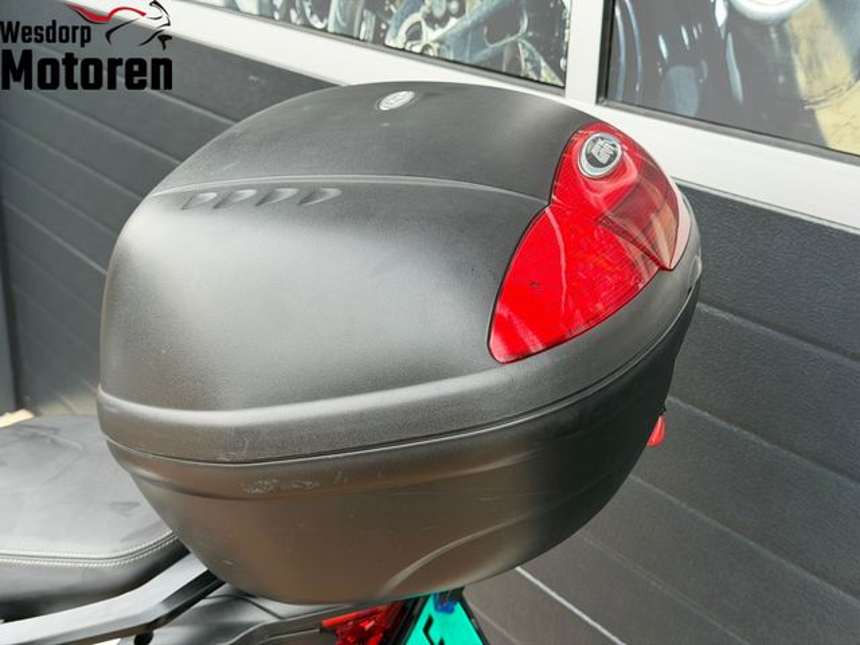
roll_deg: -0.4
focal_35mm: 48
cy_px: 322
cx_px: 430
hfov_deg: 39.7
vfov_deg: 30.3
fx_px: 1193
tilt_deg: -19.6
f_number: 1.78
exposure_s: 1/169
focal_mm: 6.76
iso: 64
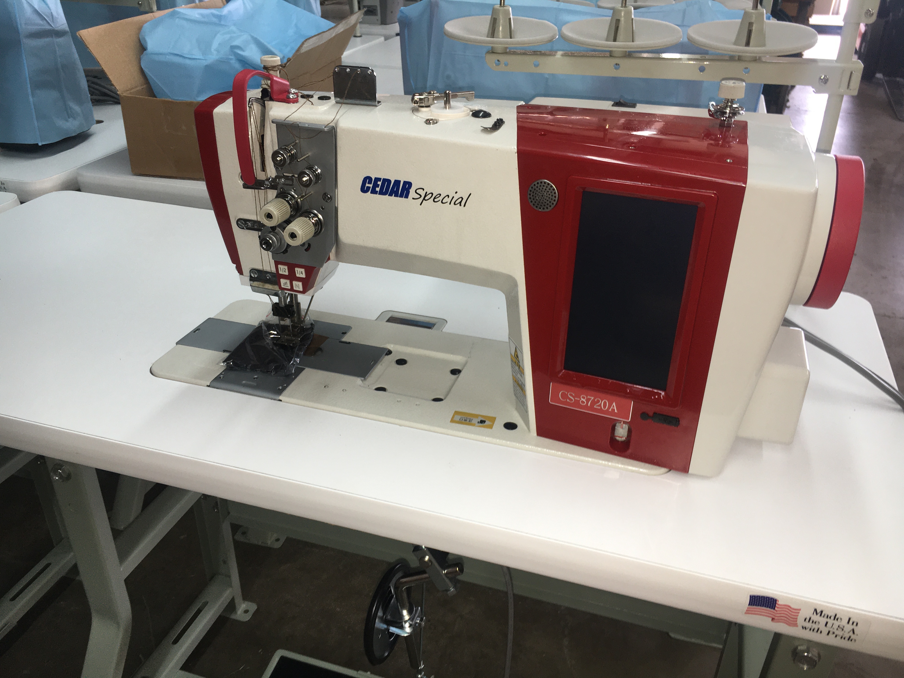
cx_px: 452
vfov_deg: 48.2
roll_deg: -0.6
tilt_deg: -27.8
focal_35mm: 29
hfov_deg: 61.7
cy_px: 339
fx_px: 757
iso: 32
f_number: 2.2
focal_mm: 4.15
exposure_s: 1/30
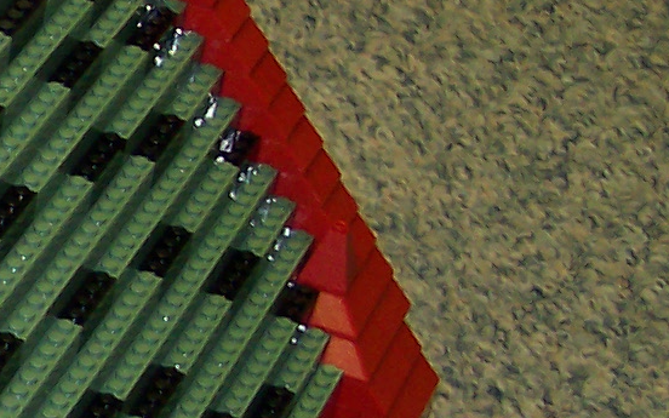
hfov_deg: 10.0
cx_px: -845
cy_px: 279
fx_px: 3428
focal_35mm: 188
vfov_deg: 7.0
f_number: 2.8
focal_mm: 8
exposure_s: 1/30
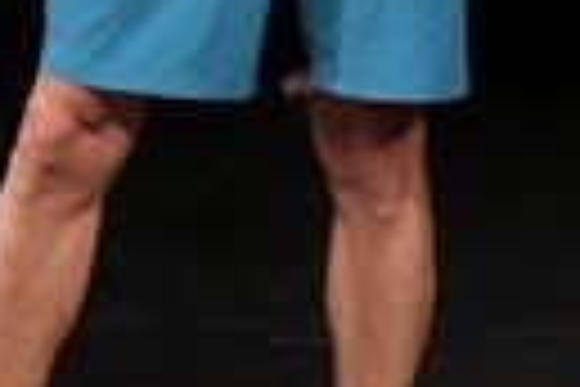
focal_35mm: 1531
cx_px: -866
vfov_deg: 0.9
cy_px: -122
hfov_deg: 1.3
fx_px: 24664
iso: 3200
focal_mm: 170
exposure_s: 1/400
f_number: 5.6
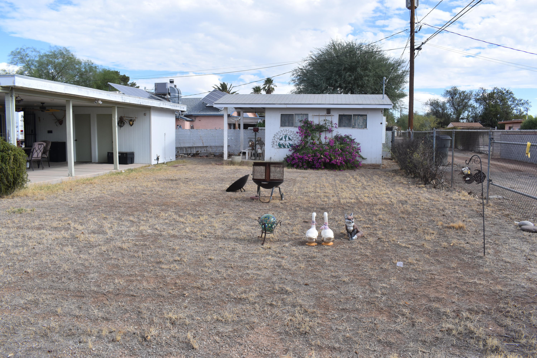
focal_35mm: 27
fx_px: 403
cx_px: 268
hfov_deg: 67.4
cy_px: 179
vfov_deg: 47.9
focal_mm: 18
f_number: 10
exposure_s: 1/400
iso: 200
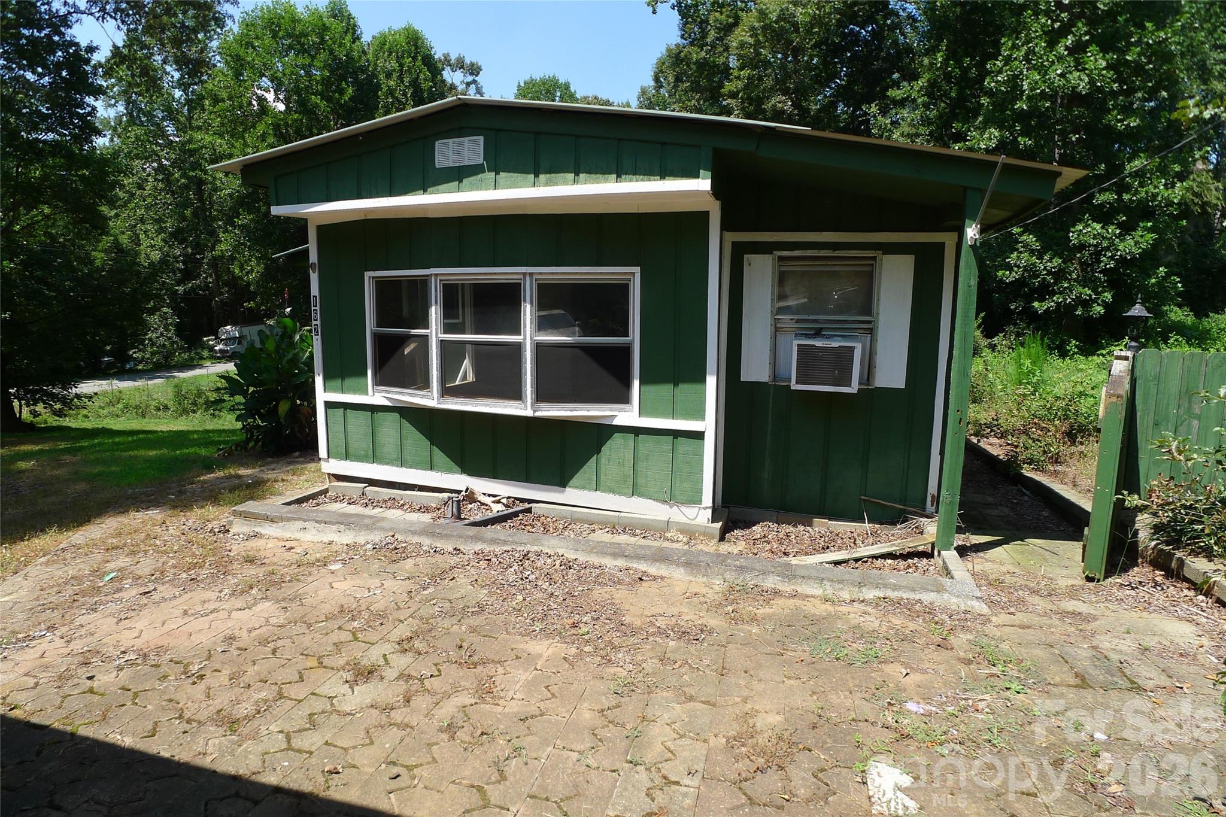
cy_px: 408
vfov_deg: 53.1
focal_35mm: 24
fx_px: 817
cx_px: 613
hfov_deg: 73.7
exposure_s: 1/400
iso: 80
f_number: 3.5
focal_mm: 5.1
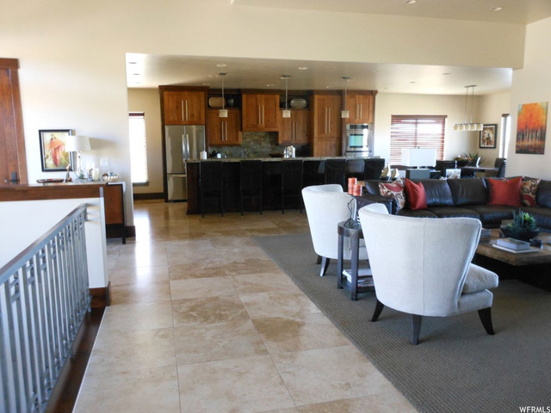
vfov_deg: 49.7
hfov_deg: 63.4
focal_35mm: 28
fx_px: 446
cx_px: 276
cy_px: 206
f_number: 3.7
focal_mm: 5
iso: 400
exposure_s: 1/13
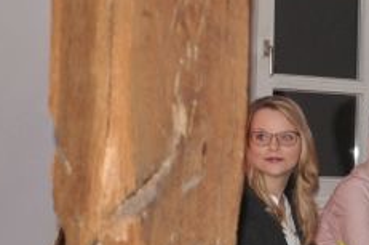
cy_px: 255
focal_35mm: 182
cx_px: 591
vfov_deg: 7.5
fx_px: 1859
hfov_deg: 10.8
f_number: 4.5
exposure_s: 1/60
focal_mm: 35
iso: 800
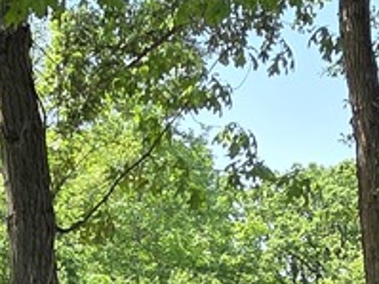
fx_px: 1029
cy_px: 292
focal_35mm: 94
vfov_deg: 15.4
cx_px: 190
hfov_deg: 20.9
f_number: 2.2
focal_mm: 2.2
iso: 50
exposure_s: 1/707
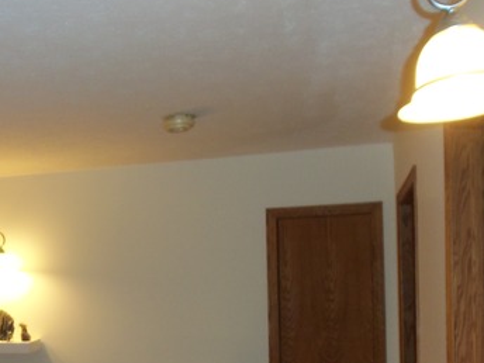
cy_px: 317
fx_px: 755
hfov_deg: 33.8
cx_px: 56
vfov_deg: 26.3
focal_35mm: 54
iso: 125
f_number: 3.4
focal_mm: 5.2
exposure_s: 1/30
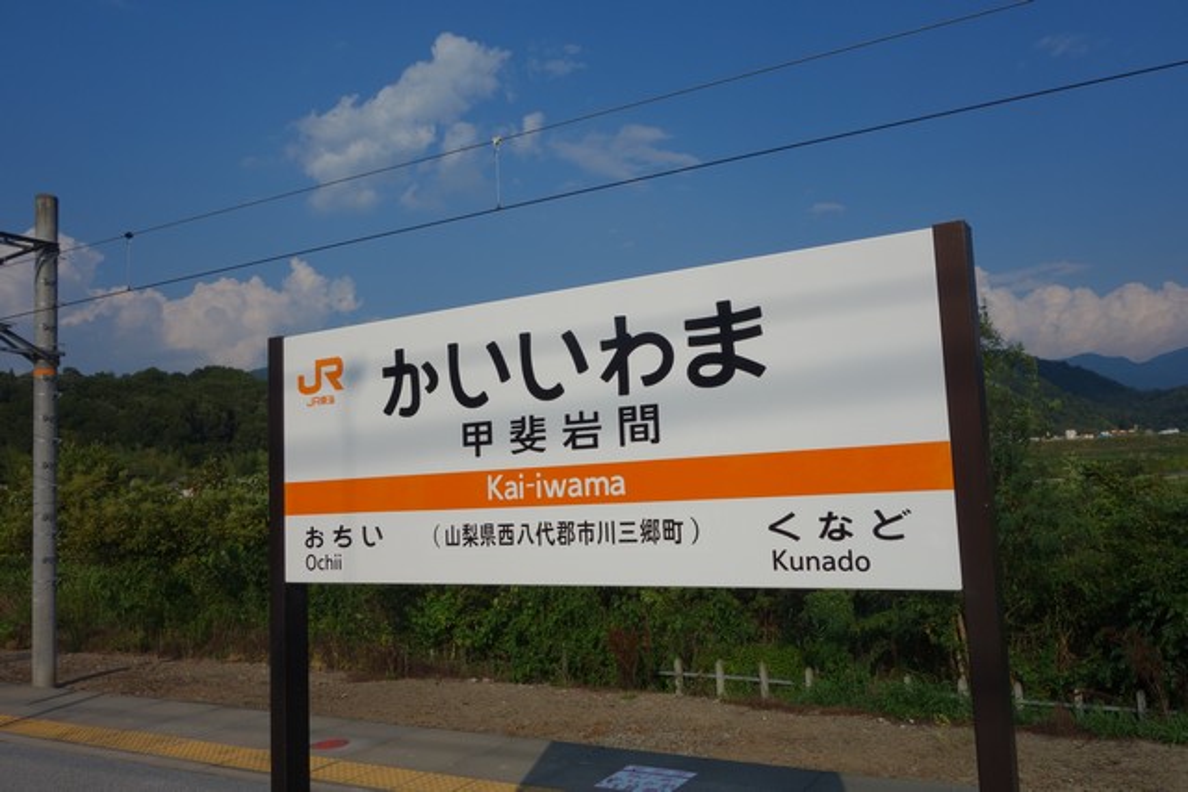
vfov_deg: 46.4
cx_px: 594
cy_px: 396
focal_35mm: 28
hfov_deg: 65.5
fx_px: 924
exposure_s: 1/800
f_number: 7.1
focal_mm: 10.4
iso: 125
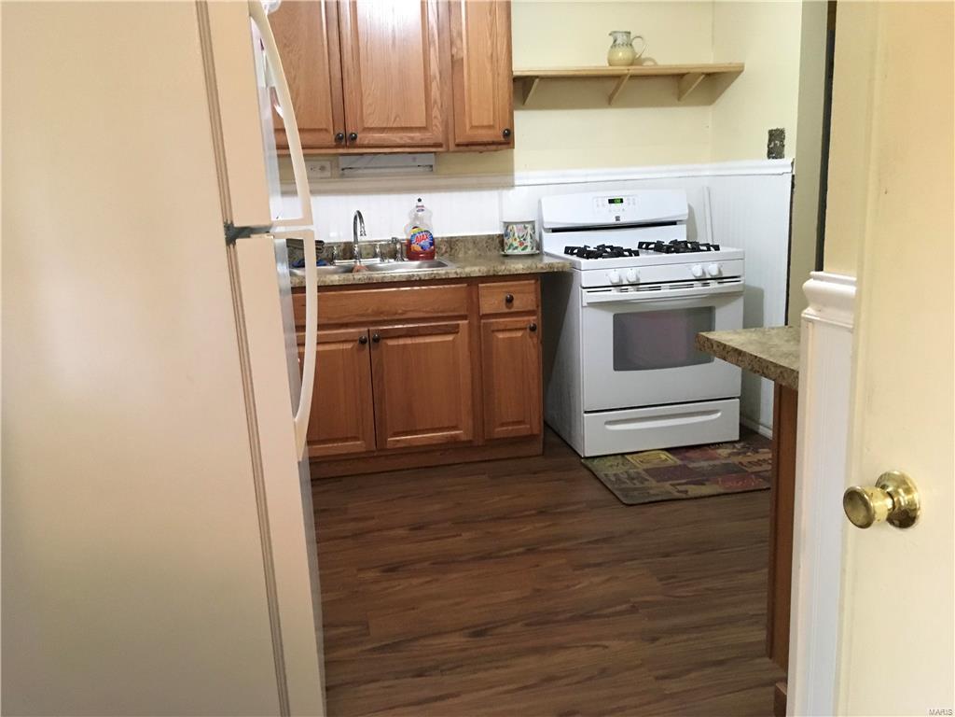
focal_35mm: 29
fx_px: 800
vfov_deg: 48.2
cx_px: 478
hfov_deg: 61.7
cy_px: 358
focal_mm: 4.15
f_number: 2.2
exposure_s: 1/15
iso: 320
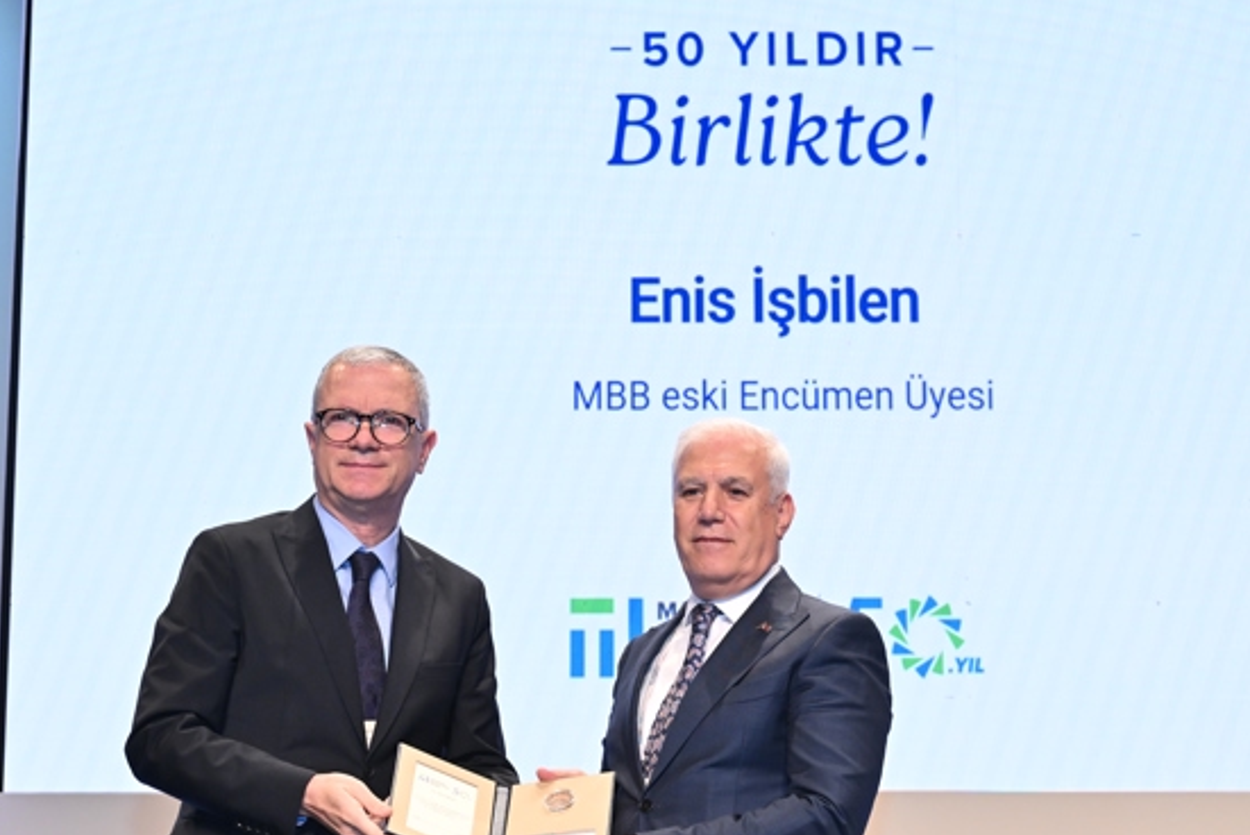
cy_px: 635
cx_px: 610
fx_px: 2779
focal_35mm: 80
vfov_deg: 17.0
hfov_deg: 25.3
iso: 1600
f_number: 5
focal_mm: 49
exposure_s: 1/250
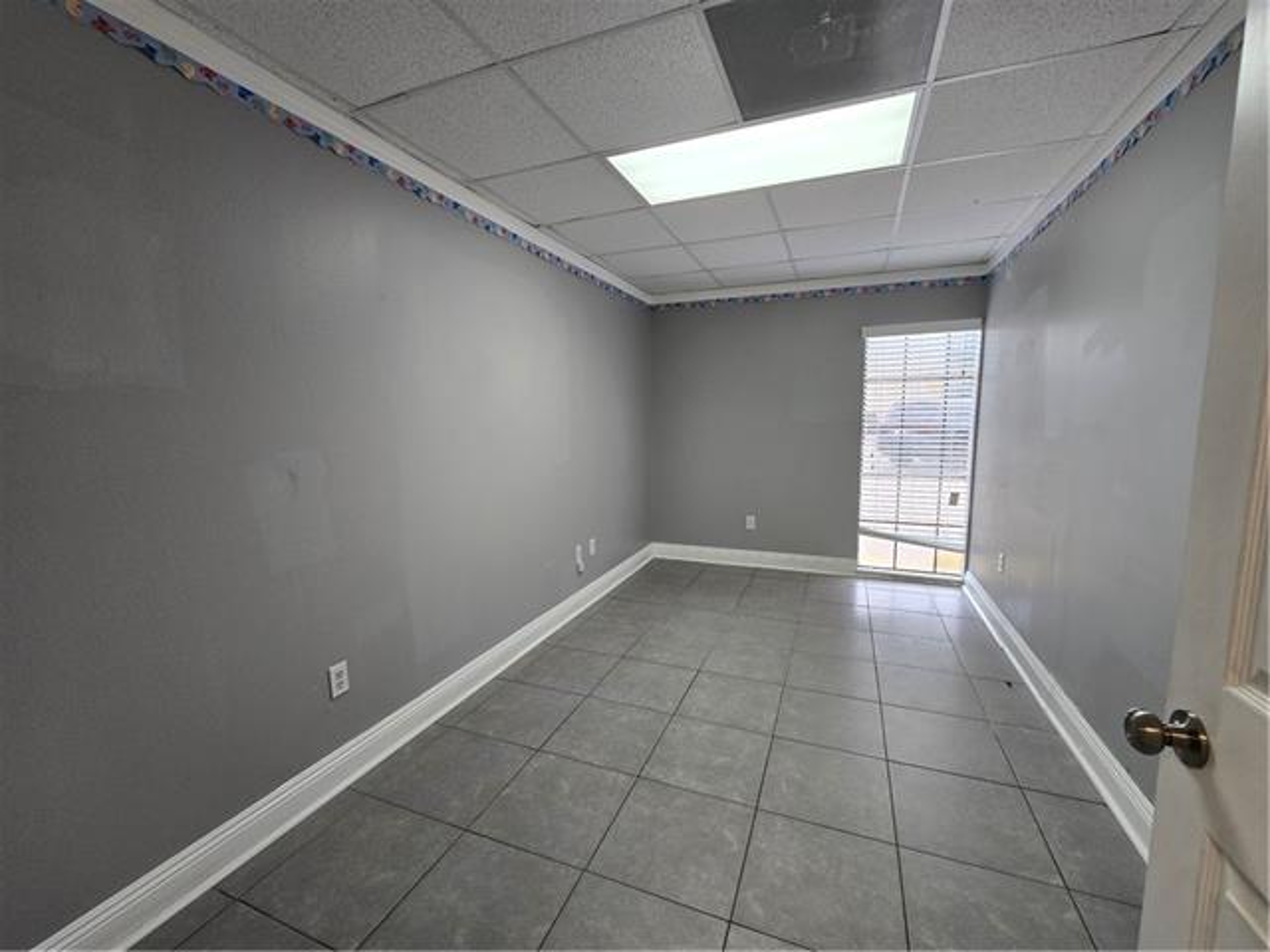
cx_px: 635
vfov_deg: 89.9
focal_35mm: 13
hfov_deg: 106.2
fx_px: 477
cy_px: 476
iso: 64
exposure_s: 1/60
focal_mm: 2.2
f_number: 2.2
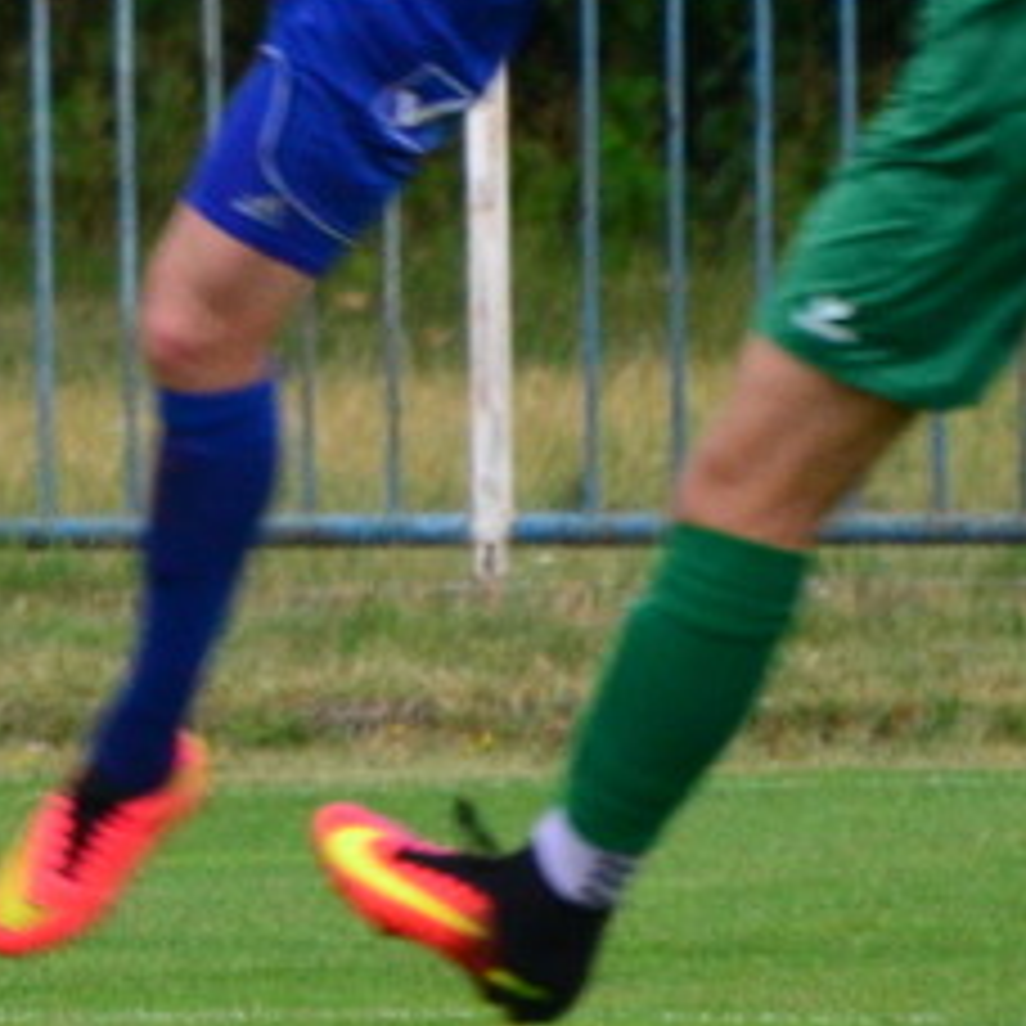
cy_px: 29
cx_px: -441
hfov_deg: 0.9
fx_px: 67368
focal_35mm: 2009
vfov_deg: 0.9
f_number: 5.6
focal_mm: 300
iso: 1600
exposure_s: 1/320
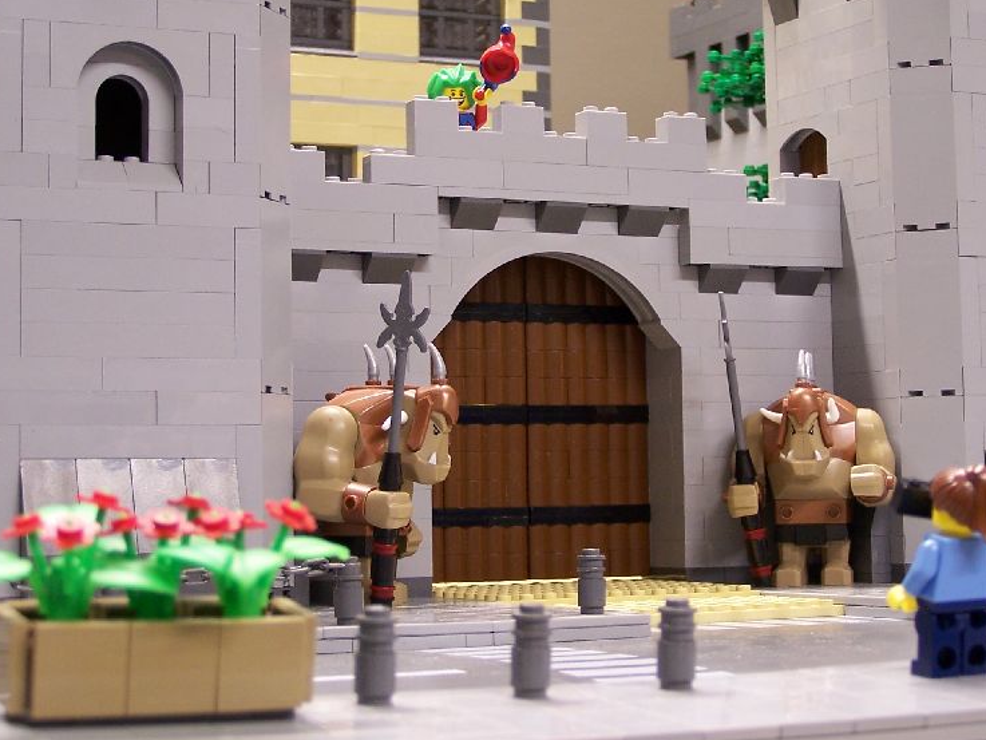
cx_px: 565
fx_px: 2336
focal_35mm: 82
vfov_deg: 18.0
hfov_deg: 23.8
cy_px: 272
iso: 80
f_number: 3.1
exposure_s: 1/4
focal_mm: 9.8
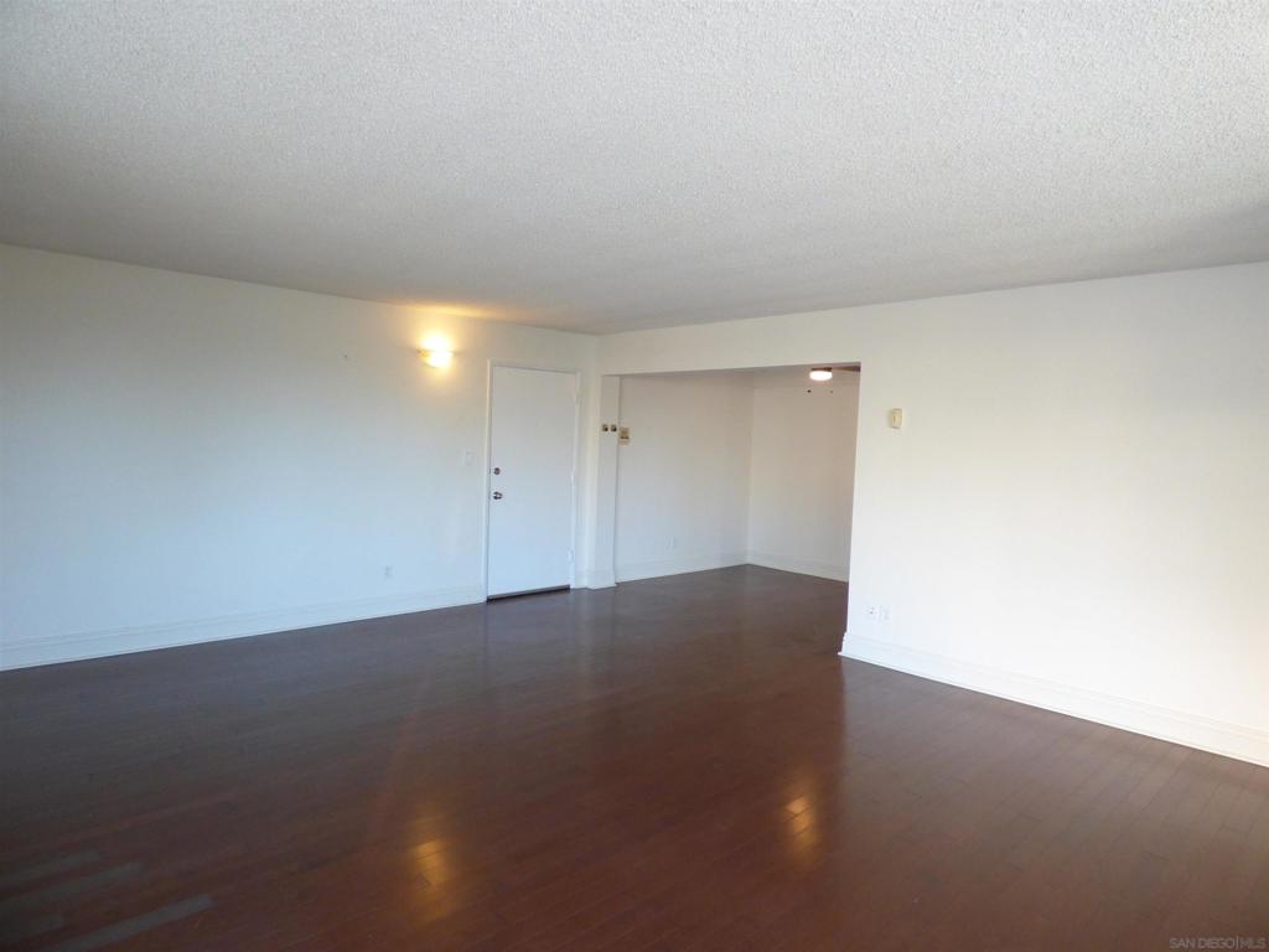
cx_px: 634
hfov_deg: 81.7
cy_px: 476
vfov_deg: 66.0
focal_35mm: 20
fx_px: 733
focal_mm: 3.58
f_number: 2.8
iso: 250
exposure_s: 1/60
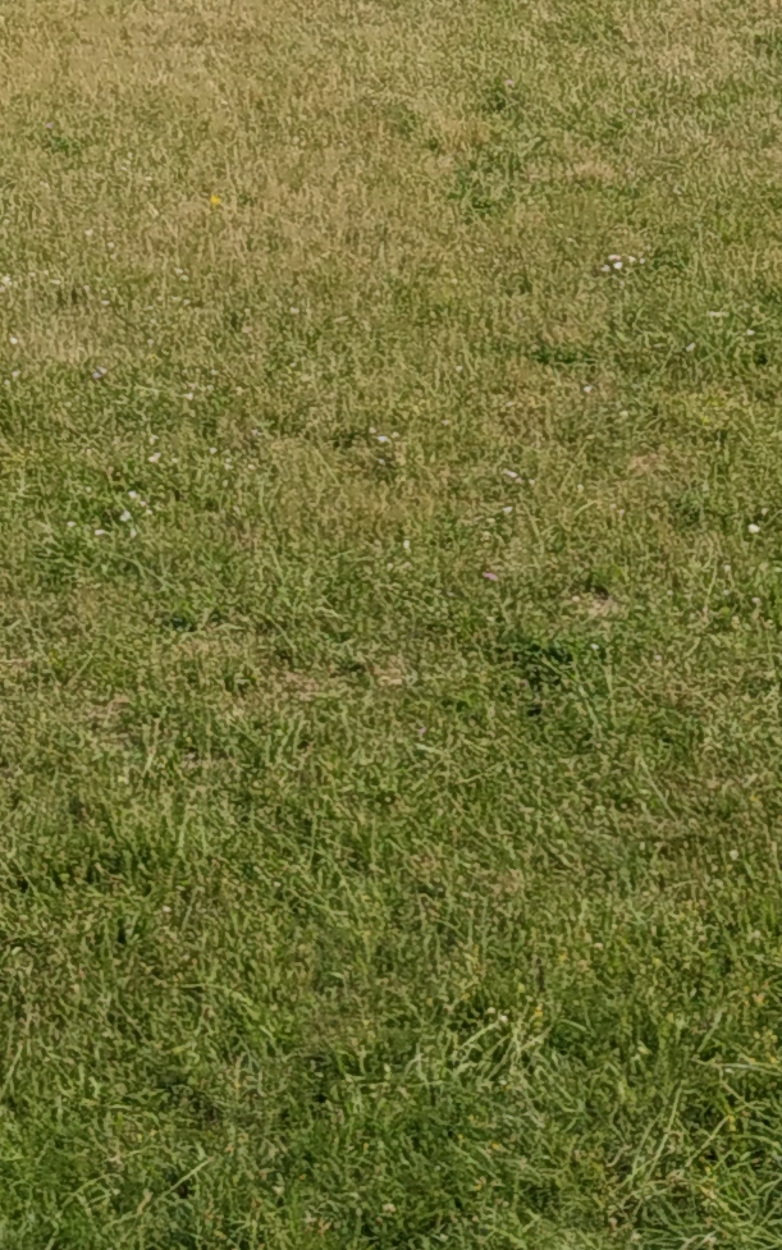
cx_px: 466
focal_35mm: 105
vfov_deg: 18.7
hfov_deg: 12.5
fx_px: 3579
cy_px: -284
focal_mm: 3.94
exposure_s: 1/1687
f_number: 1.9
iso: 160
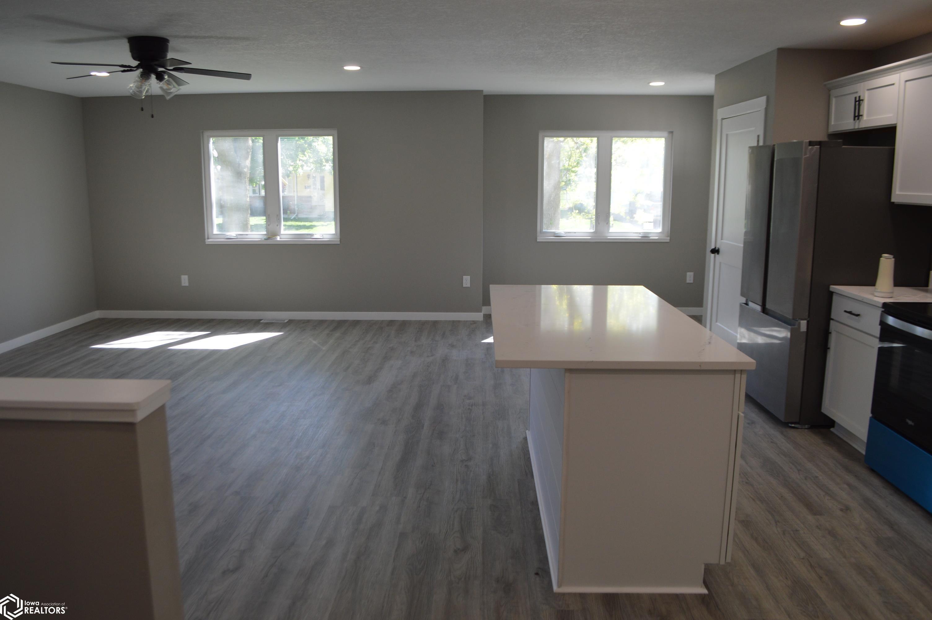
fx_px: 698
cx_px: 466
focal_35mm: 27
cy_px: 310
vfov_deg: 47.8
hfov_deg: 67.4
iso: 400
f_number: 5
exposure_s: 1/100
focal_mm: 18
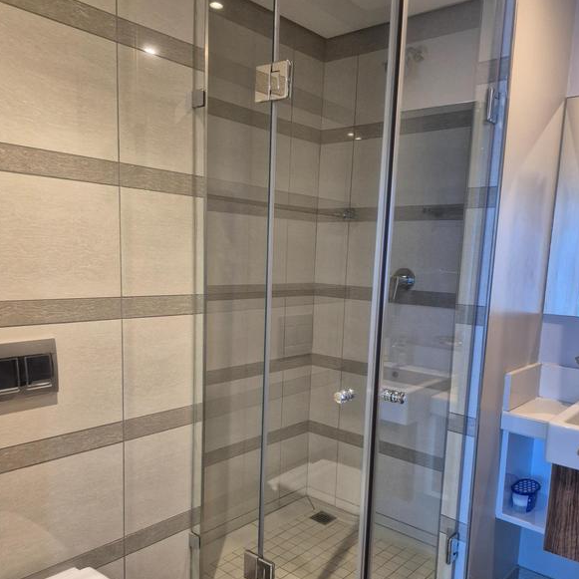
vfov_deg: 56.9
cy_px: 347
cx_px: 292
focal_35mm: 28
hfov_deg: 57.3
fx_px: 530
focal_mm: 5.4
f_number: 1.8
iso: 500
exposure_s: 1/100
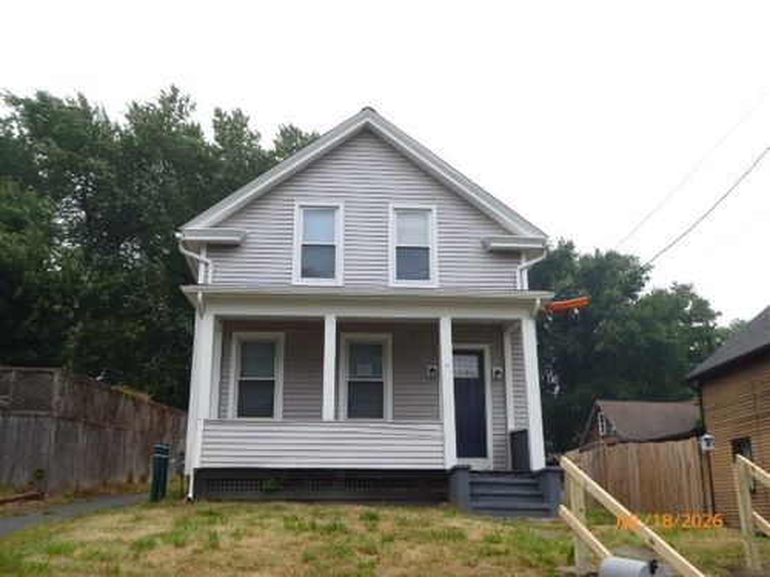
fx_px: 801
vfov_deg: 39.7
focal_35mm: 36
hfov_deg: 51.4
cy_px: 288
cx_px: 385
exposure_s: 1/100
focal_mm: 6.3
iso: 100
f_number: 3.7
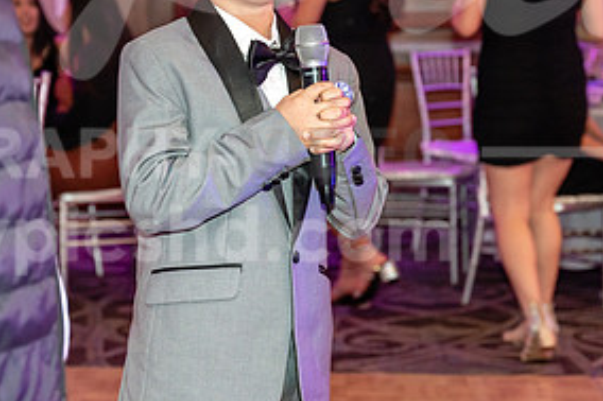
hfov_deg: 17.9
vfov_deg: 12.0
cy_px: 85
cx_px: 161
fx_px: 1908
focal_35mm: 114
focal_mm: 47.6
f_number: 2.8
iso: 2500
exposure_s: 1/125
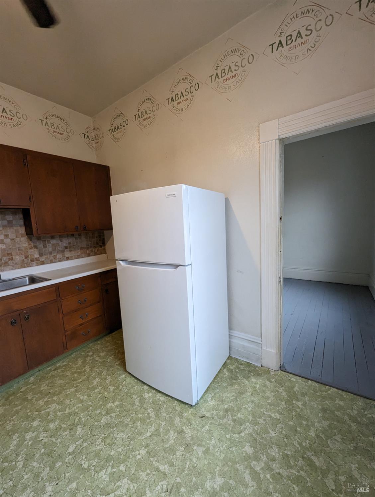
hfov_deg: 90.1
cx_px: 188
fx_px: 187
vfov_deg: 106.1
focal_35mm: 13
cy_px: 248
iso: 406
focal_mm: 1.95
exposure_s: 1/65.5
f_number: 2.2
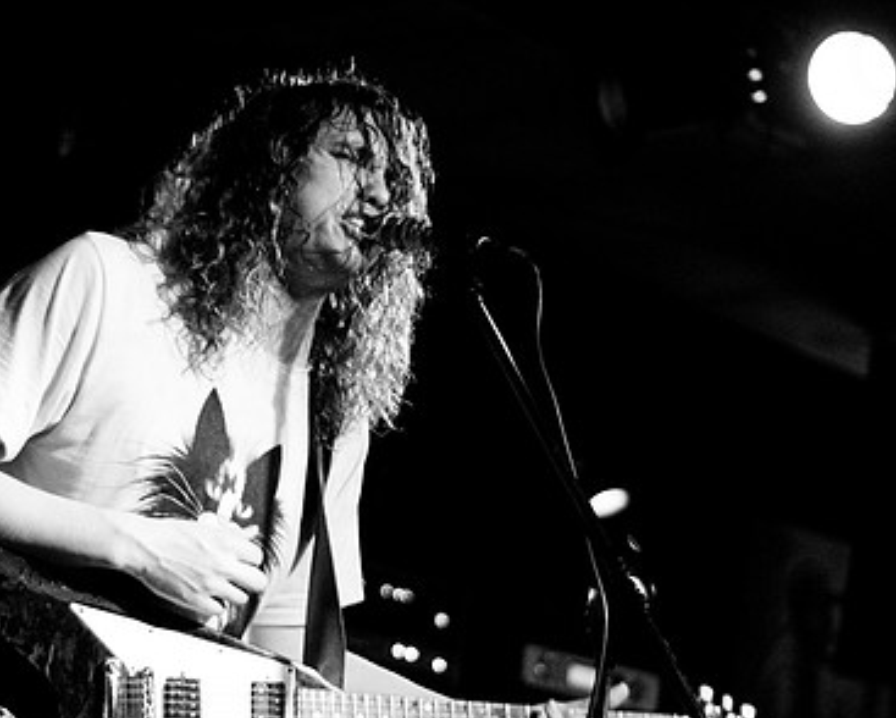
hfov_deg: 17.2
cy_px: 421
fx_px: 2945
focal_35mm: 111
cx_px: 237
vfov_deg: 13.9
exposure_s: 1/50
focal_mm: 50
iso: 1000
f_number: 1.8
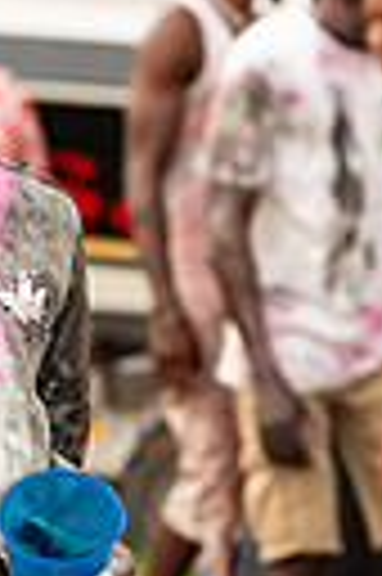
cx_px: -97
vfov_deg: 5.6
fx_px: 5889
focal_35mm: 369
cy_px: 346
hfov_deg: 3.7
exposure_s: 1/160
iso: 6400
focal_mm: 105
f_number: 5
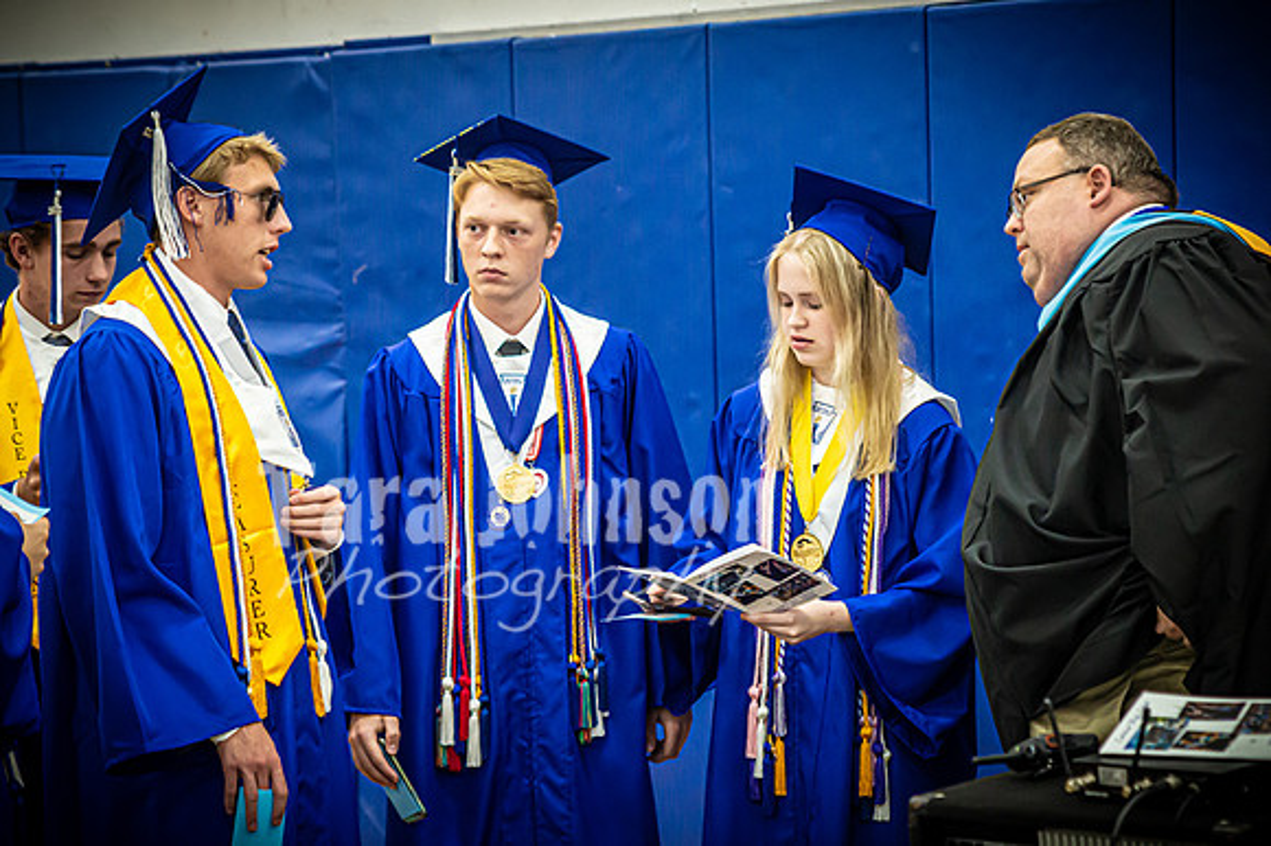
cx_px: 589
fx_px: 3973
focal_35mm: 113
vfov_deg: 12.2
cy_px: 423
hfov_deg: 18.2
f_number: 2.8
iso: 2800
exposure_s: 1/200
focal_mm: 70
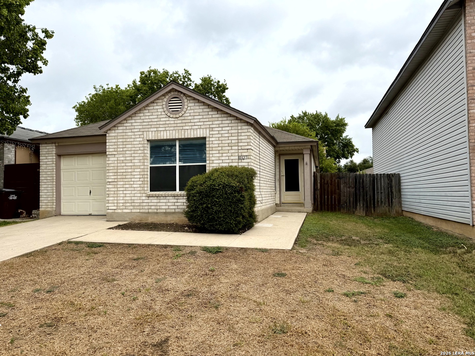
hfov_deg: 71.6
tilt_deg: +1.0
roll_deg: +1.3
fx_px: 329
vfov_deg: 56.8
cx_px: 238
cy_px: 178
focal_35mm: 24
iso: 80
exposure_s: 1/1855
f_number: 1.78
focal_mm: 6.76
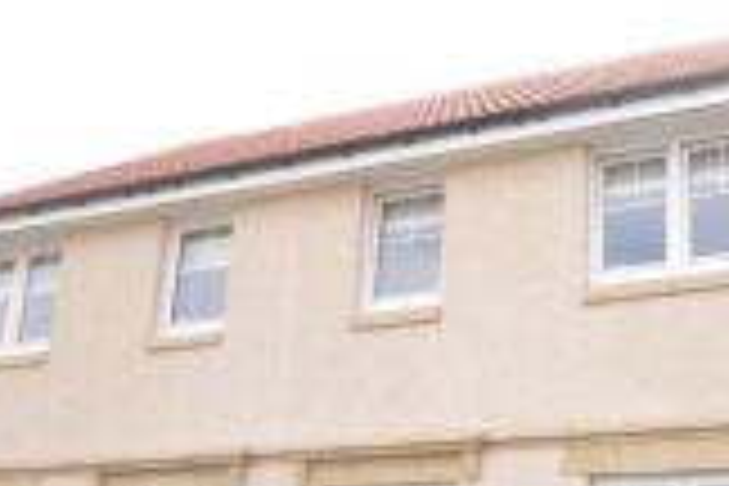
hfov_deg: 42.5
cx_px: 580
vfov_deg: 30.2
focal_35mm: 44
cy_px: 335
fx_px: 891
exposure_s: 1/200
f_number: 4
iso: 100
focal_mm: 10
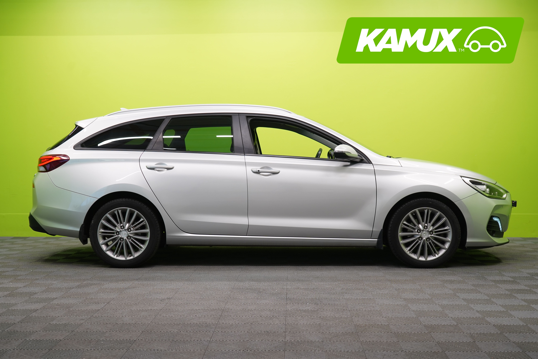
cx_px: 269
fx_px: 702
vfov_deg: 28.6
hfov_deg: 41.9
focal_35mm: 47
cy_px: 180
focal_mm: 47
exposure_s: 1/30
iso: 400
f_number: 5
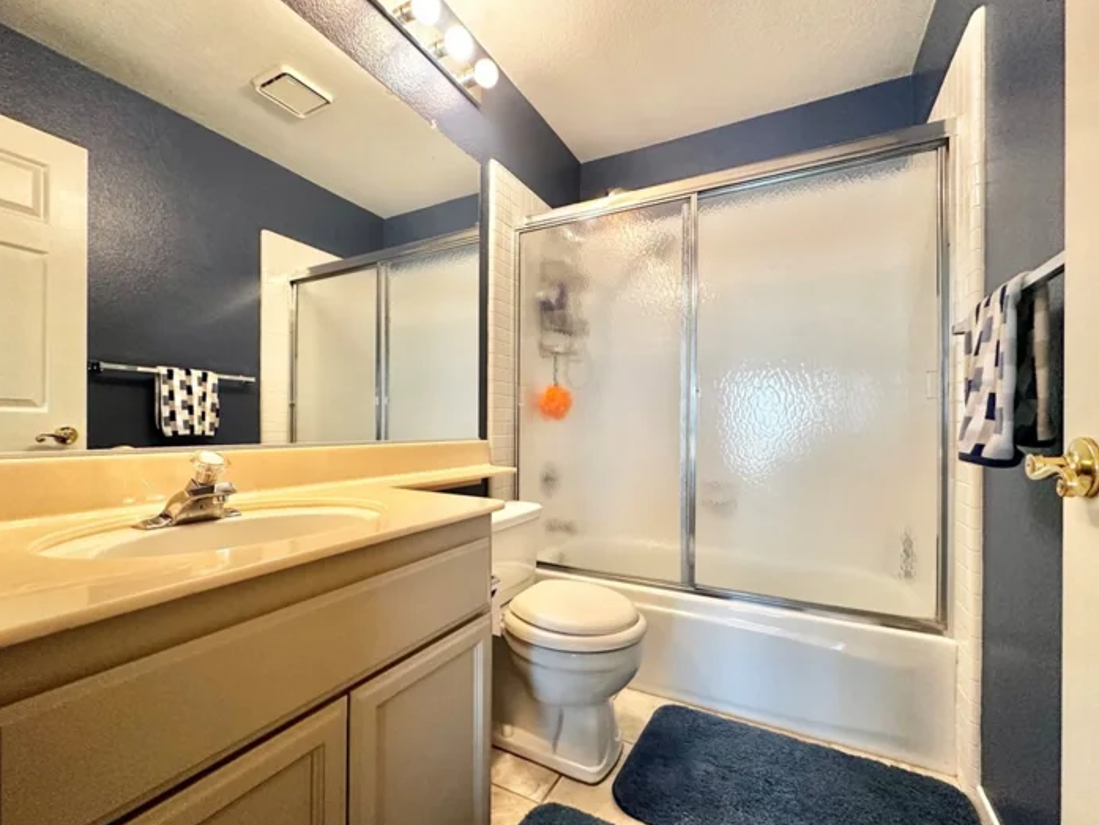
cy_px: 424
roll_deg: -0.5
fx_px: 476
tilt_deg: +1.1
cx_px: 561
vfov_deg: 81.7
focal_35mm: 15
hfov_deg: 98.1
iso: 250
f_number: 2.2
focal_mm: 2.22
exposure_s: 1/60
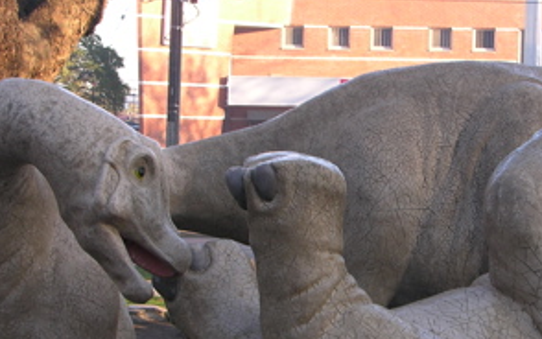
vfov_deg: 12.3
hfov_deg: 19.5
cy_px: 254
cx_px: 380
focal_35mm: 106
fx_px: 1566
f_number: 3.7
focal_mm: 11.6
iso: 50
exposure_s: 1/54.8
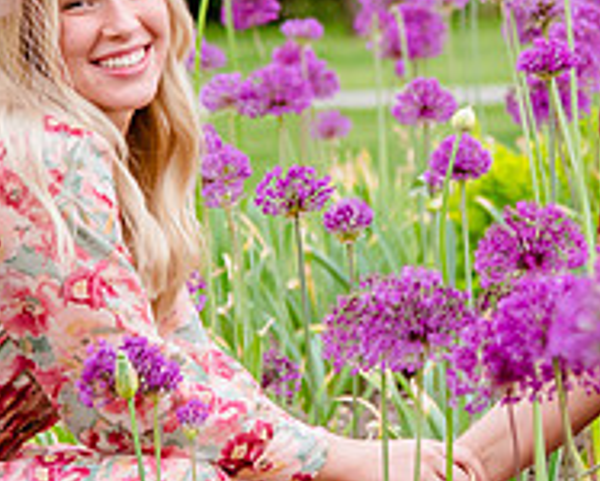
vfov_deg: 5.3
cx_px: 546
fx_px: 5226
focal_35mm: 294
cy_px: 43
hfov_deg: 6.6
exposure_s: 1/100
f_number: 4
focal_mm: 82
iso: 1600
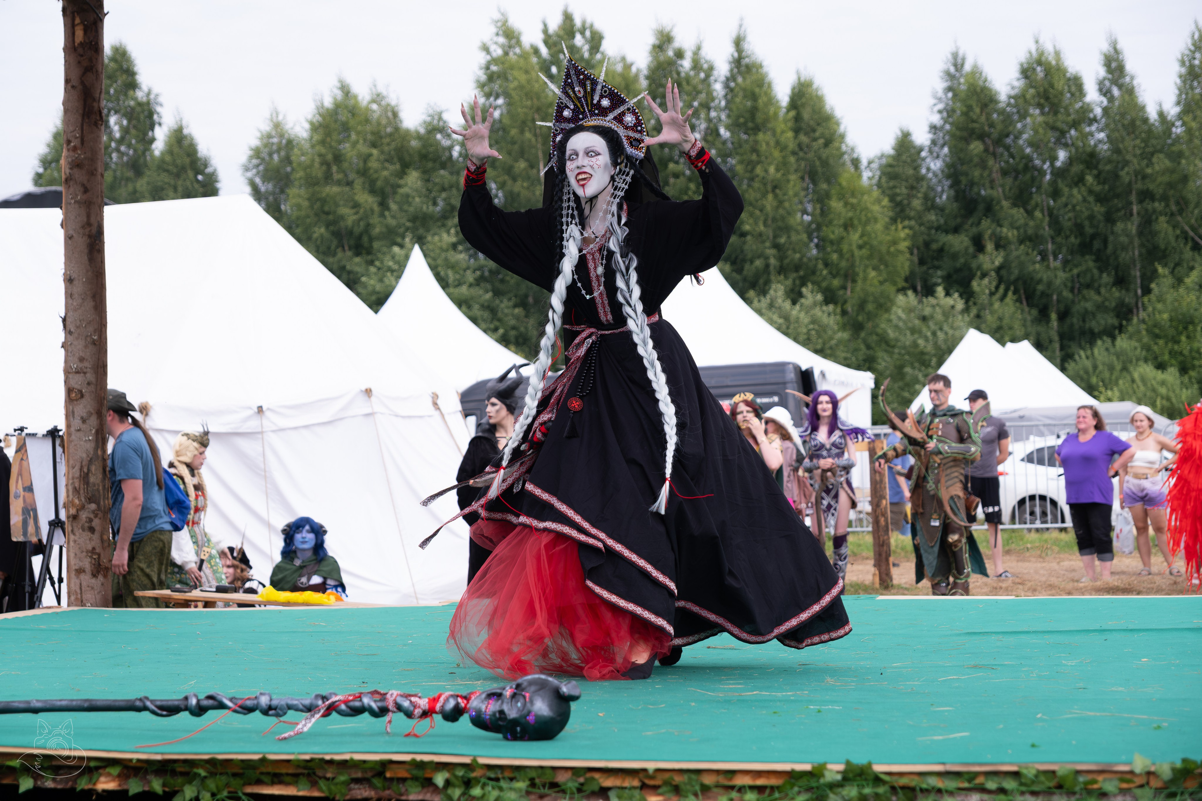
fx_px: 2270
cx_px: 601
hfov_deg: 29.7
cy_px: 400
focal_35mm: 68
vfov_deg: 20.0
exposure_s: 1/1600
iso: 320
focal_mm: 45.5
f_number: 3.2
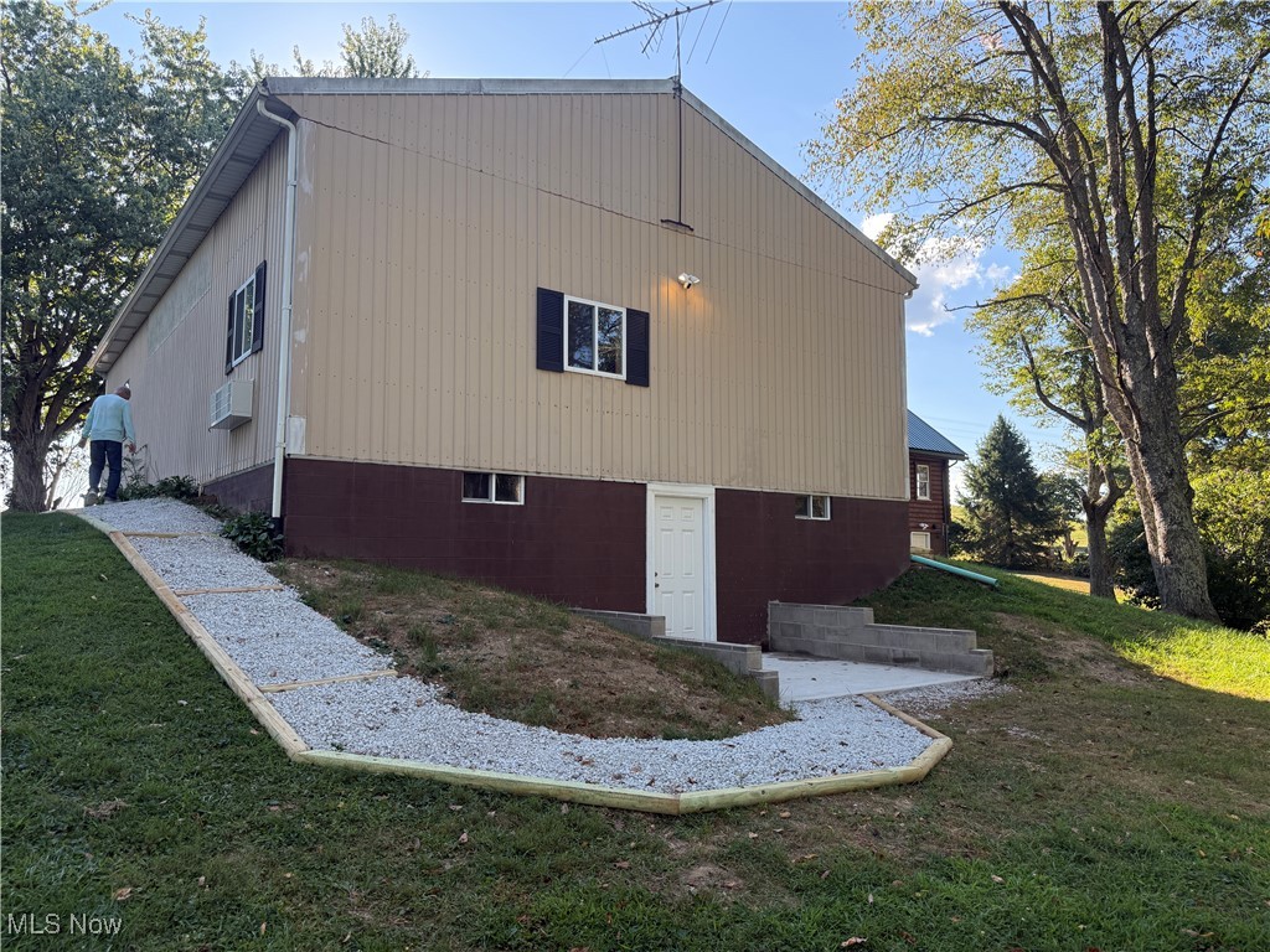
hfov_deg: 71.6
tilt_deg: +5.8
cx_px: 635
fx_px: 881
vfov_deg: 56.8
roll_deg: -0.6
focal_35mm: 24
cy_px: 476
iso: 100
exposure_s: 1/858
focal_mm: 6.76
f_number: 1.78
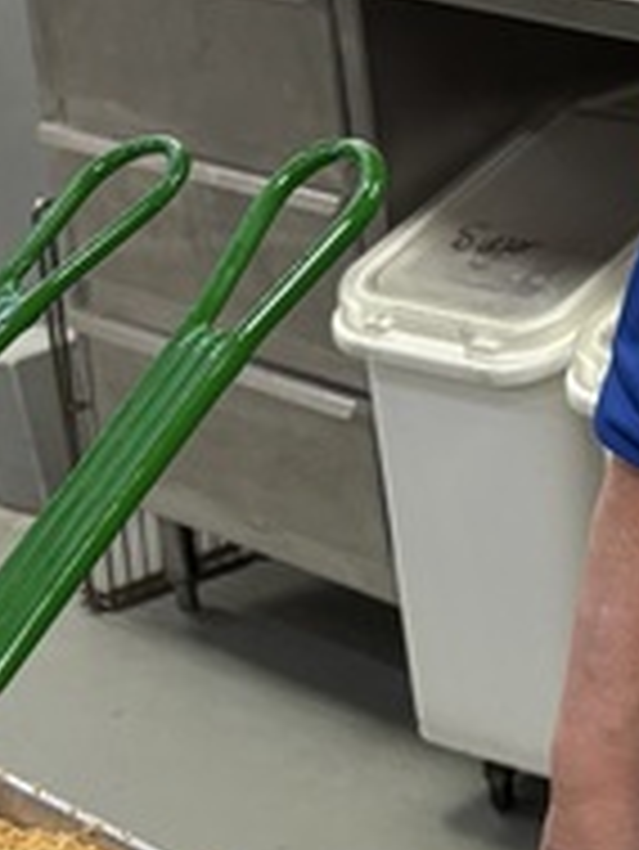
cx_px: 968
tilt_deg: -17.5
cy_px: 414
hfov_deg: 10.2
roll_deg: +3.2
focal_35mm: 141
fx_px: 3467
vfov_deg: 14.0
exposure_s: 1/60
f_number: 1.6
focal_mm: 5.96
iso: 100
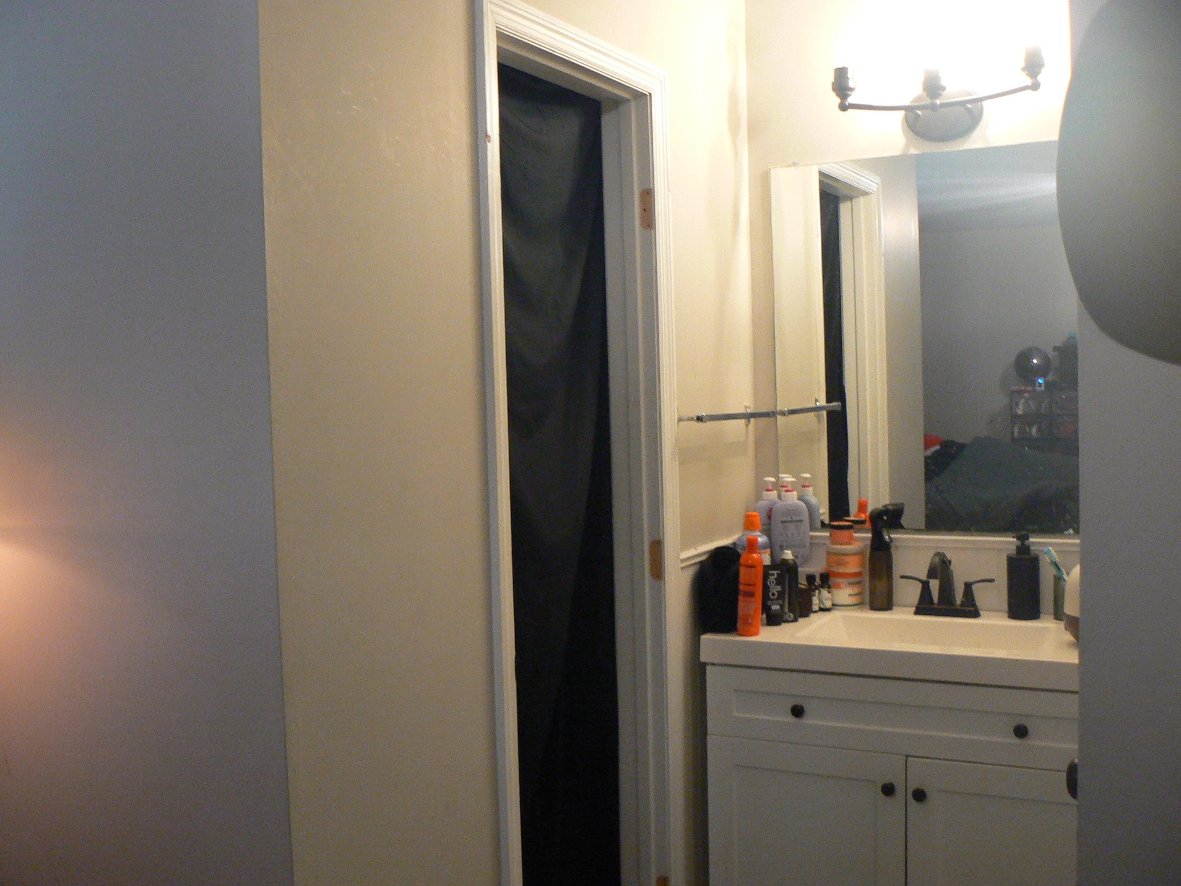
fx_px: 1228
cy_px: 443
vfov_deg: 39.7
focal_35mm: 36
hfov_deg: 51.4
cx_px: 590
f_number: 2.8
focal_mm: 6
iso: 200
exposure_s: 1/25
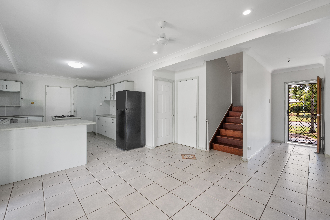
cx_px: 163
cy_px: 107
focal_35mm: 15
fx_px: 137
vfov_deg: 77.3
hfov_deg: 100.4
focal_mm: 14
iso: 450
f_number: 8
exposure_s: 1/15
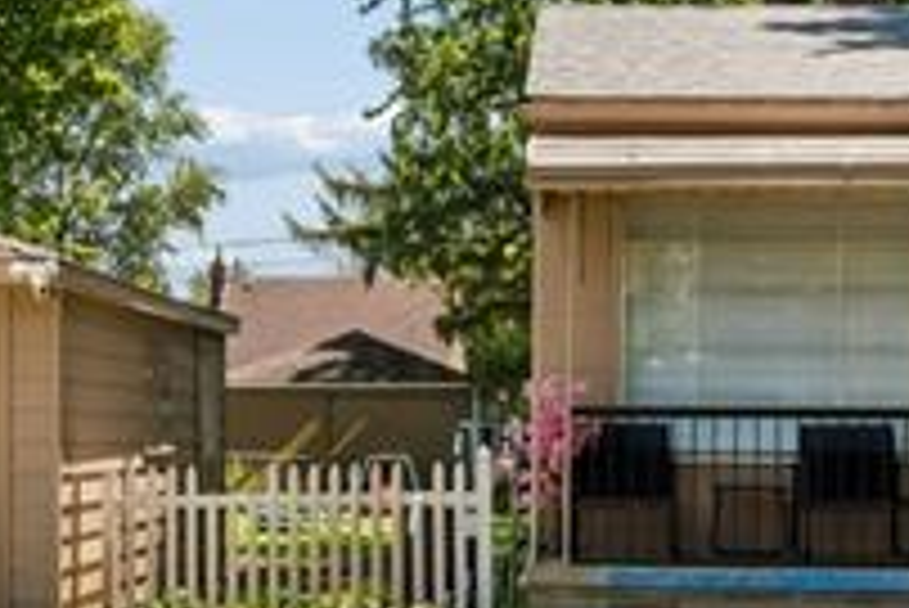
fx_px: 2162
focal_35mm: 86
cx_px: 369
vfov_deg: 15.9
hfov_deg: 23.7
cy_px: 495
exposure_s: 1/20
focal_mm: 16.9
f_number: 22
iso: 100
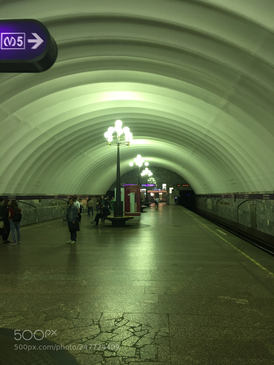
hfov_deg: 48.2
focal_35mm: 29
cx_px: 137
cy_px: 182
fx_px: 306
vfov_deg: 61.7
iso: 40
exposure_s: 1/17
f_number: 2.2
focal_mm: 4.15
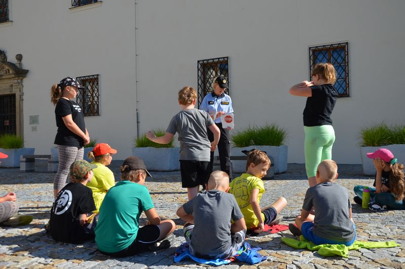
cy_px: 134
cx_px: 202
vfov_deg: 36.7
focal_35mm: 36
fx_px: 404
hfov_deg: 53.2
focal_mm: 24
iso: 400
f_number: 6.3
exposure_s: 1/1600
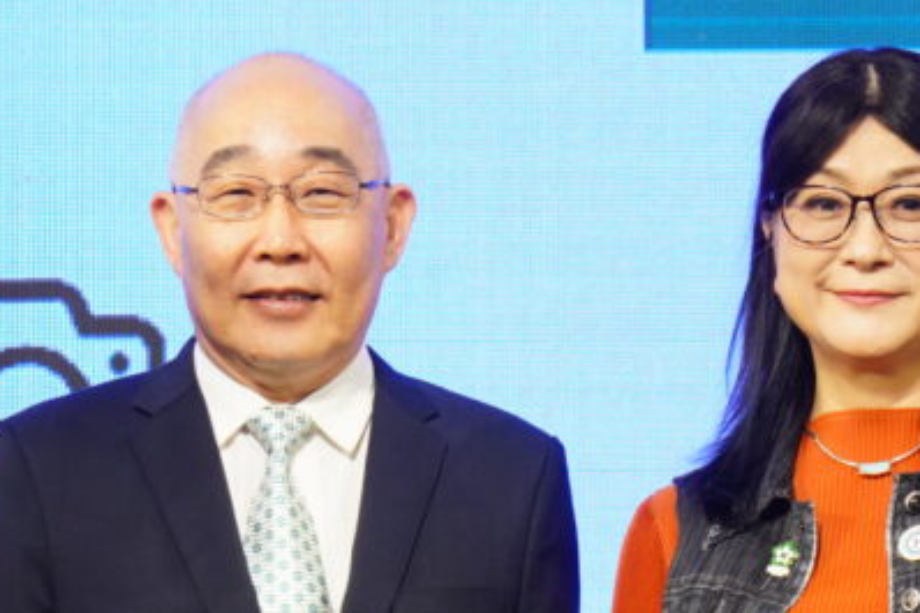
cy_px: 635
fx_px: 10115
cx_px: 407
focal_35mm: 396
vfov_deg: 3.5
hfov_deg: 5.2
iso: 1250
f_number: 5
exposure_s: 1/60
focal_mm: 105
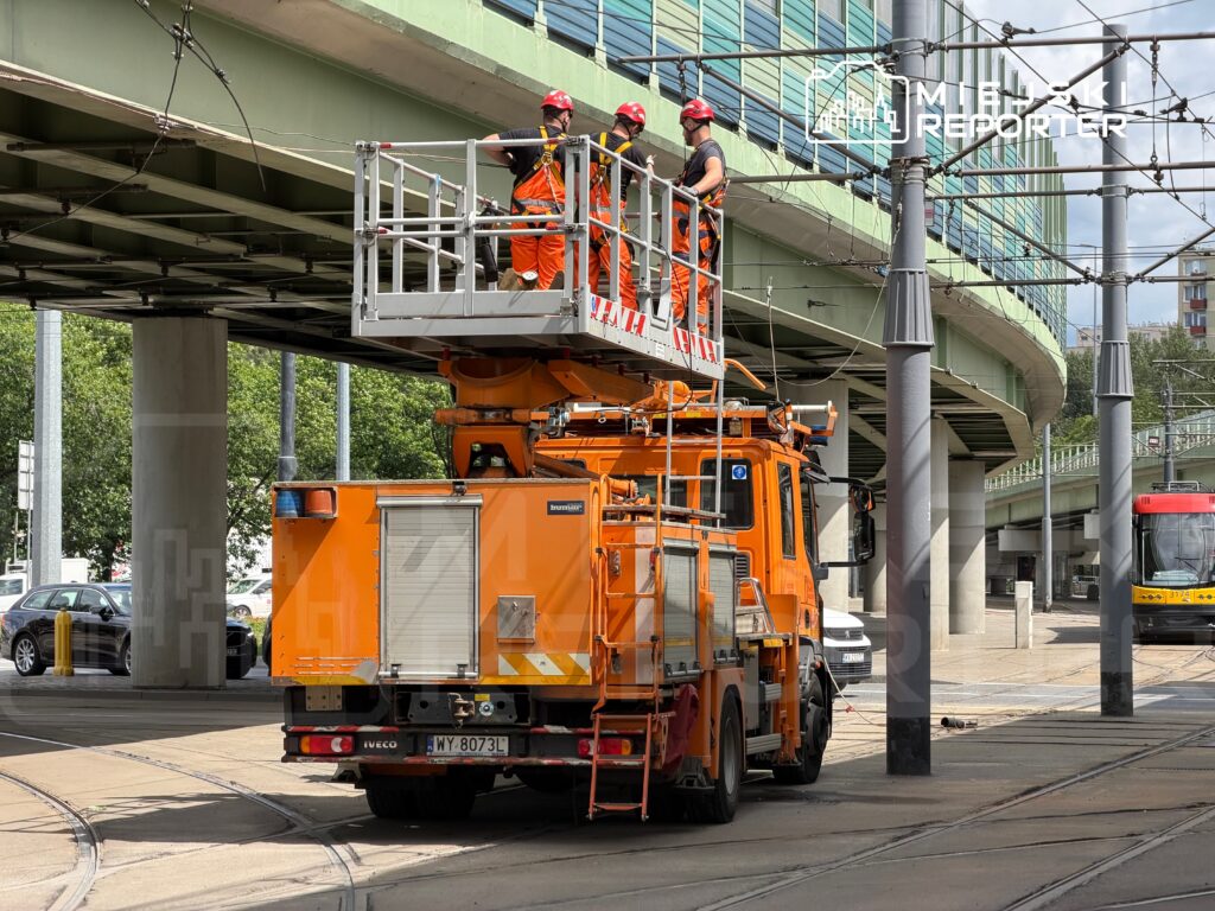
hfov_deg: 19.6
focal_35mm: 100
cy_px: 456
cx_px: 608
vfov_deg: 14.8
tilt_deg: +1.3
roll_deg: +0.4
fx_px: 3510
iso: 50
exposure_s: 1/638
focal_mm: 16.89
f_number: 2.8
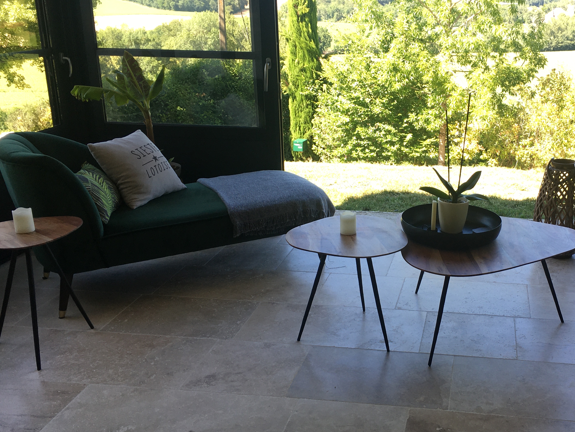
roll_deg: -0.9
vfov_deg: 35.1
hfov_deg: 44.8
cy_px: 222
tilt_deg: -16.9
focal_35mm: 41
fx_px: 681
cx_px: 401
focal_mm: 4.15
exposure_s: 1/111
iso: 25
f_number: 2.2
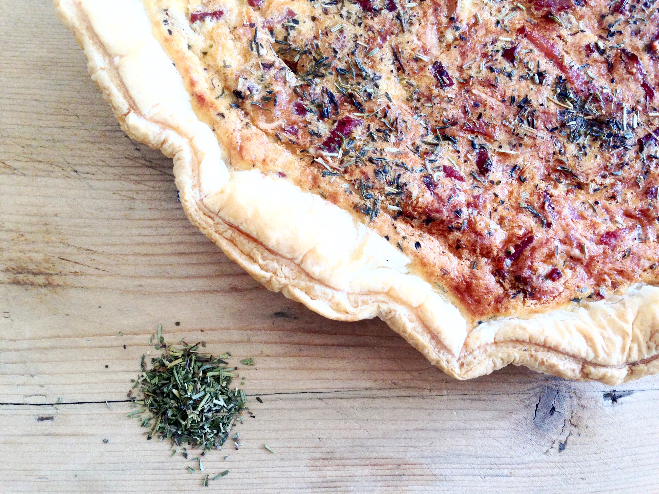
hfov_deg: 55.4
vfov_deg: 42.9
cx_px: 330
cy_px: 247
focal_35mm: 33
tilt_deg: -84.5
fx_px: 628
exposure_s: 1/120
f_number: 2.4
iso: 80
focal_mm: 4.12
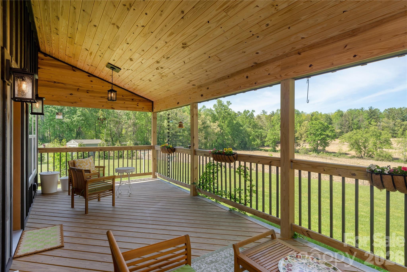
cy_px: 136
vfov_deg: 66.0
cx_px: 204
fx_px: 209
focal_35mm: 18
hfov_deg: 88.4
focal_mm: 18.5
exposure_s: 1/100
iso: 320
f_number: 7.1
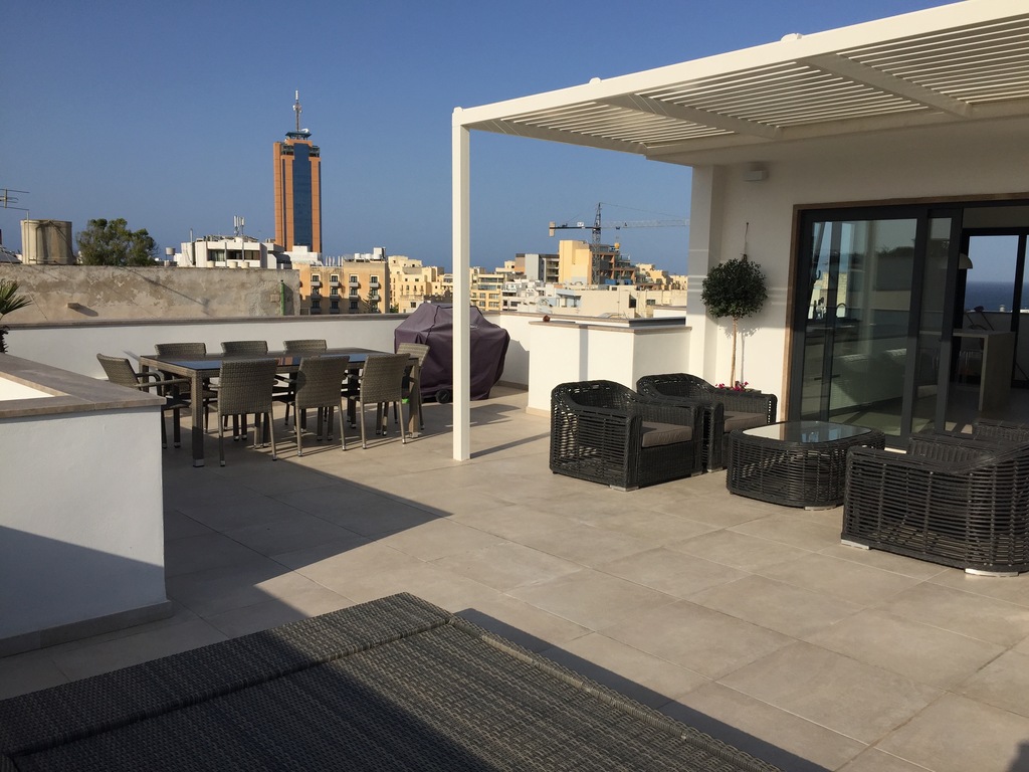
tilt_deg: -6.6
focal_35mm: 29
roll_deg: -1.3
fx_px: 862
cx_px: 514
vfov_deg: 48.2
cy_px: 386
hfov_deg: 61.7
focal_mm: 4.15
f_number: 2.2
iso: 32
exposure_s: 1/3300
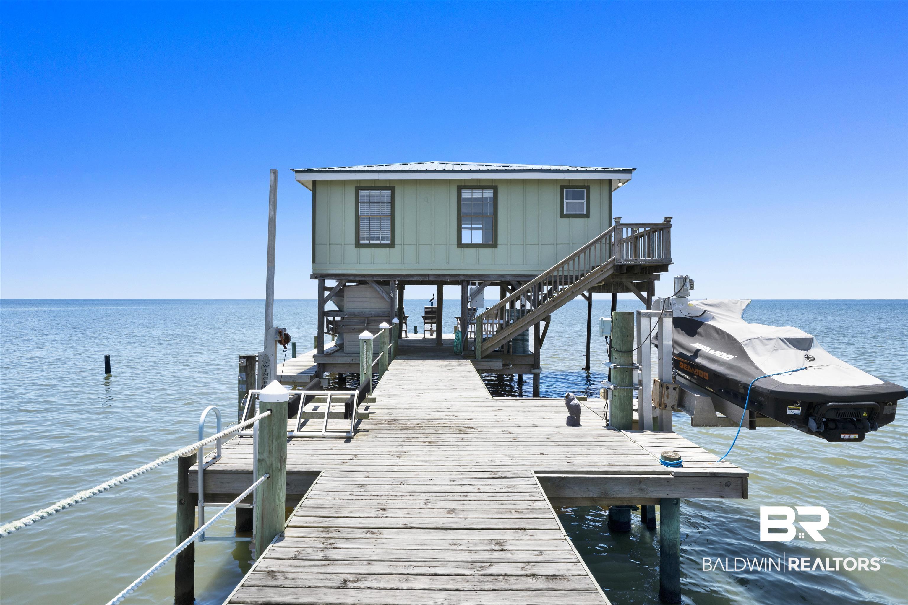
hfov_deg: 86.9
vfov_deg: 64.6
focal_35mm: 19
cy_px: 302
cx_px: 454
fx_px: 479
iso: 400
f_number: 11
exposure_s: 1/400
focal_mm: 19
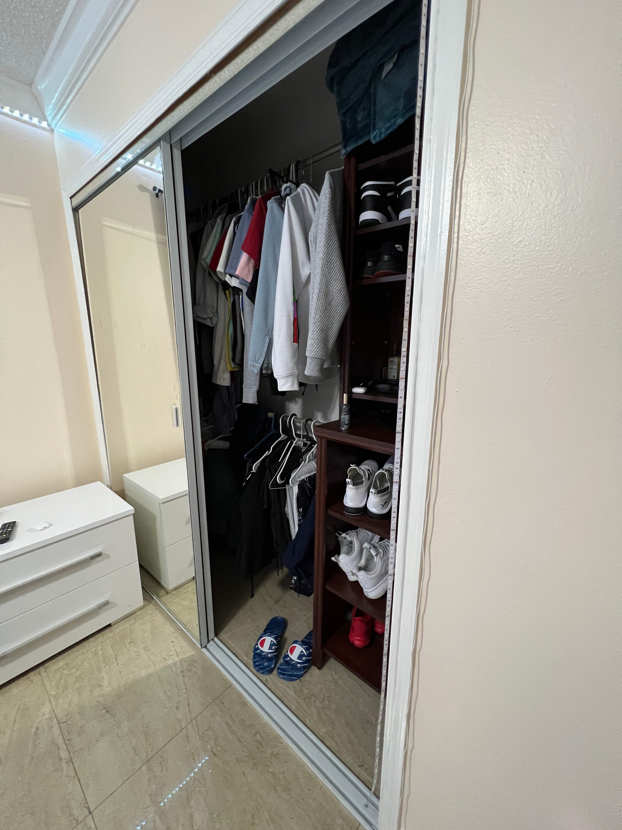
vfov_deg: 106.2
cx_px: 311
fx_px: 311
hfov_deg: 89.9
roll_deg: -0.3
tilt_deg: -12.5
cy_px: 415
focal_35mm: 13
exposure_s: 1/45
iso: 500
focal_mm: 1.57
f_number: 1.8
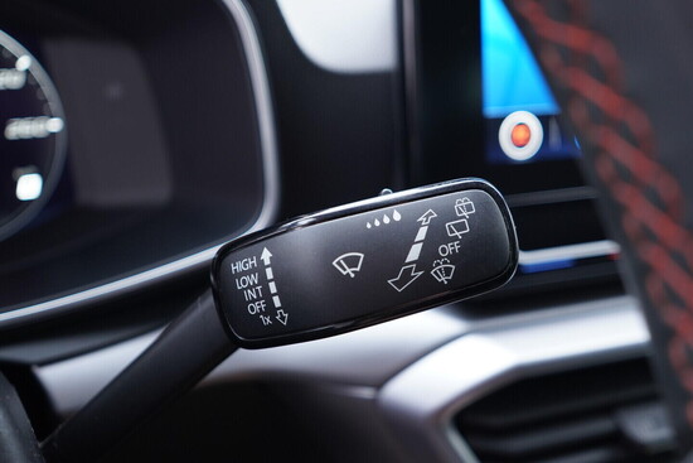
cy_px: 232
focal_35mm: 36
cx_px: 346
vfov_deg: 36.9
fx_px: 693
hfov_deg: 53.1
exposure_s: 1/40
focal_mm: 24
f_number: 2.8
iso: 500
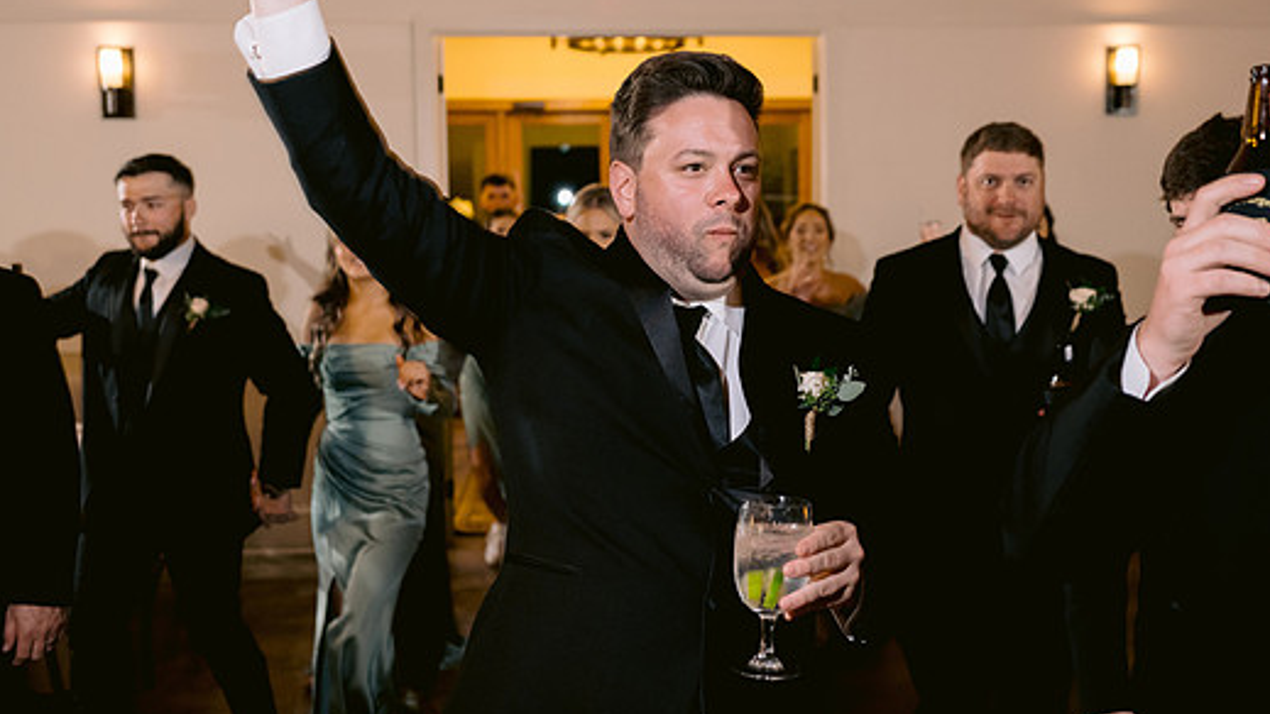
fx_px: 1381
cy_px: 322
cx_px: 685
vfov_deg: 29.0
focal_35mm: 41
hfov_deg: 49.3
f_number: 3.2
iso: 1600
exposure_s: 1/125
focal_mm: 35
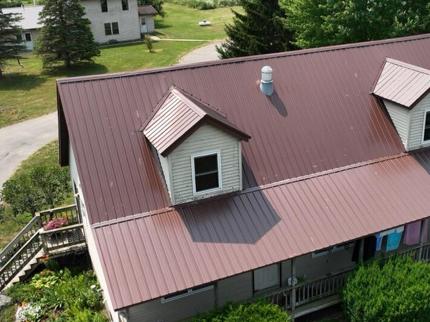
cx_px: 252
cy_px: 147
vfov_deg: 33.6
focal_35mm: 43
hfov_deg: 43.7
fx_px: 534
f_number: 2.8
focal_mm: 12.29
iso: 150
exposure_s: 1/2000
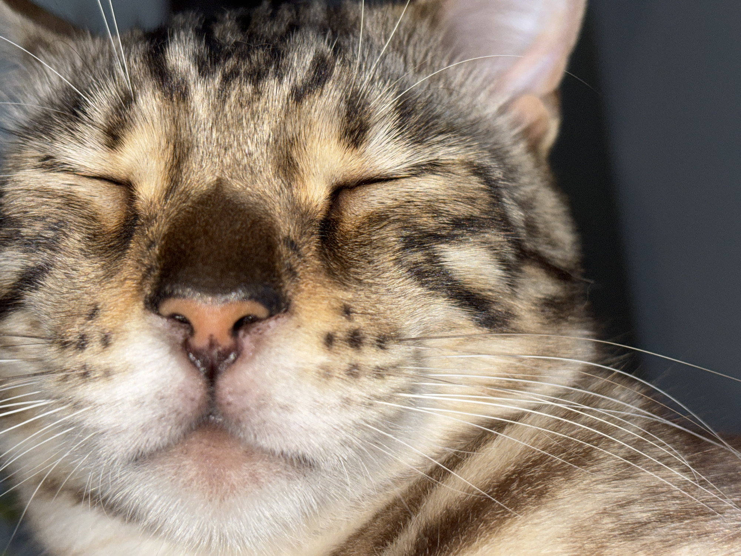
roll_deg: +3.1
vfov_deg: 28.0
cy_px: 278
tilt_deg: +21.9
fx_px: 1113
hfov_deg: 36.8
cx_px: 370
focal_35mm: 52
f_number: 1.6
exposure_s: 1/33
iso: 32
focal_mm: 5.96
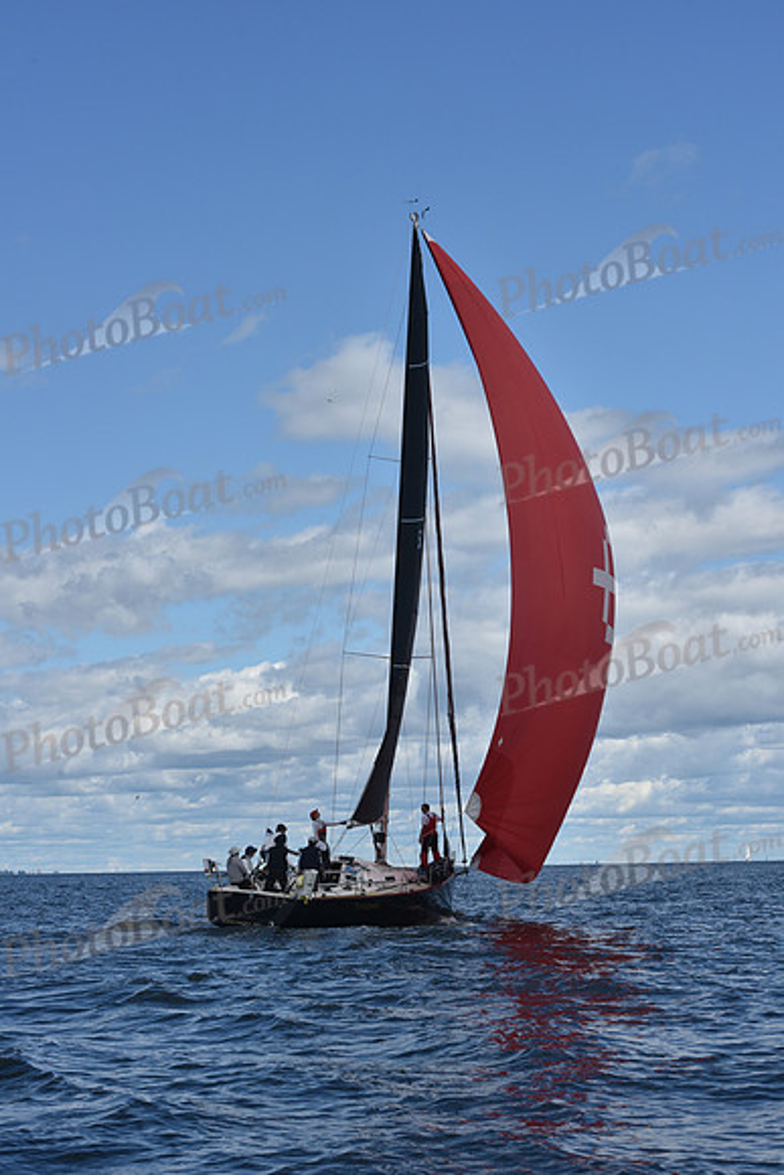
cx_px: 392
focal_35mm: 70
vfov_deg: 28.8
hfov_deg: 19.5
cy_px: 588
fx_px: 2285
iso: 250
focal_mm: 70
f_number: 11
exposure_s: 1/800
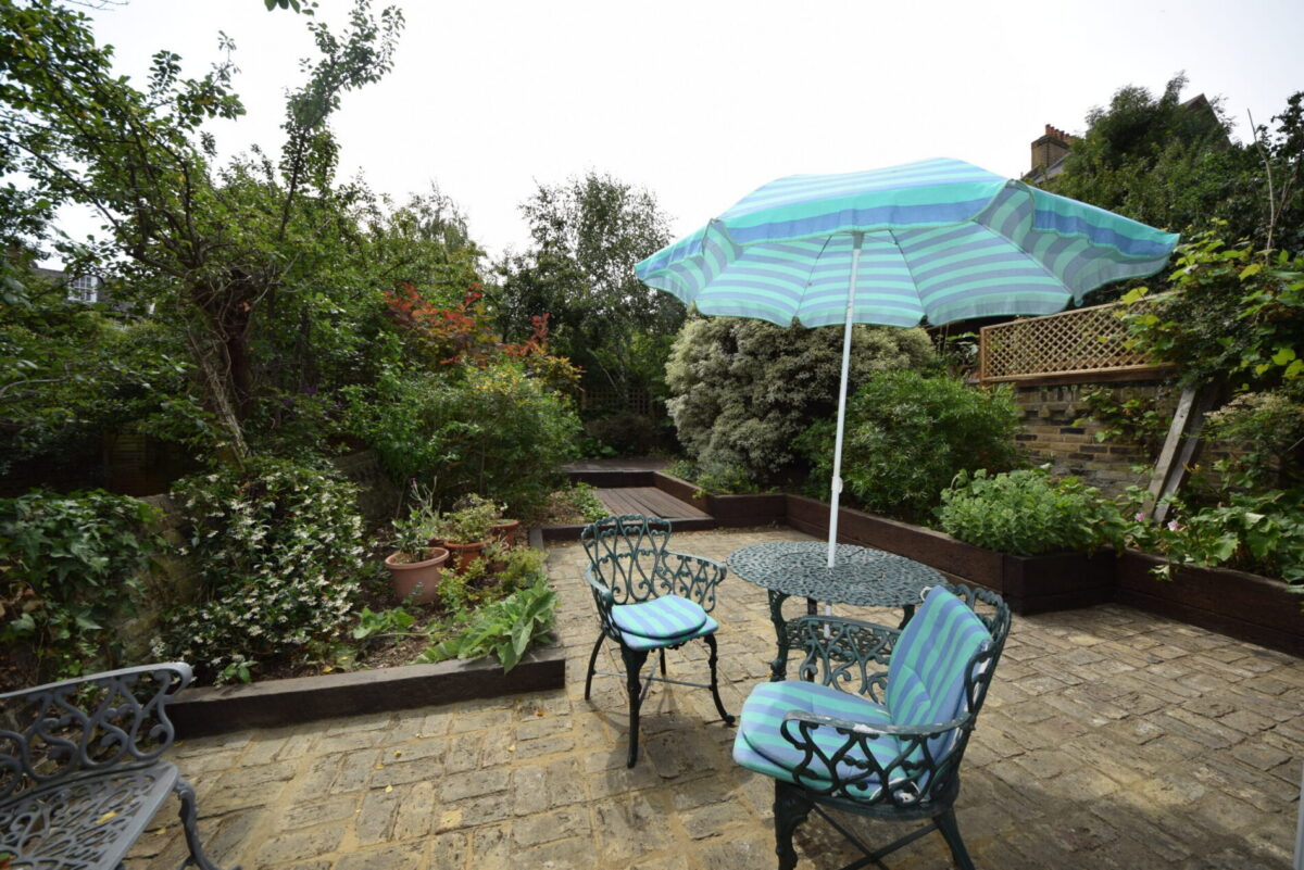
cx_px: 652
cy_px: 435
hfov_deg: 112.6
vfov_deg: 90.1
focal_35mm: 12
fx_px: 435
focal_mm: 8
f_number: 9
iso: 100
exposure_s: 1/200
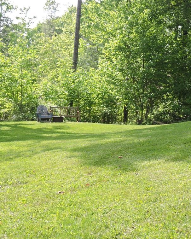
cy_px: 119
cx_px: 106
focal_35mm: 62
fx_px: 438
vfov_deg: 30.5
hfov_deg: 24.6
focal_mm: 8.4
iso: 100
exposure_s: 1/320
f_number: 3.5
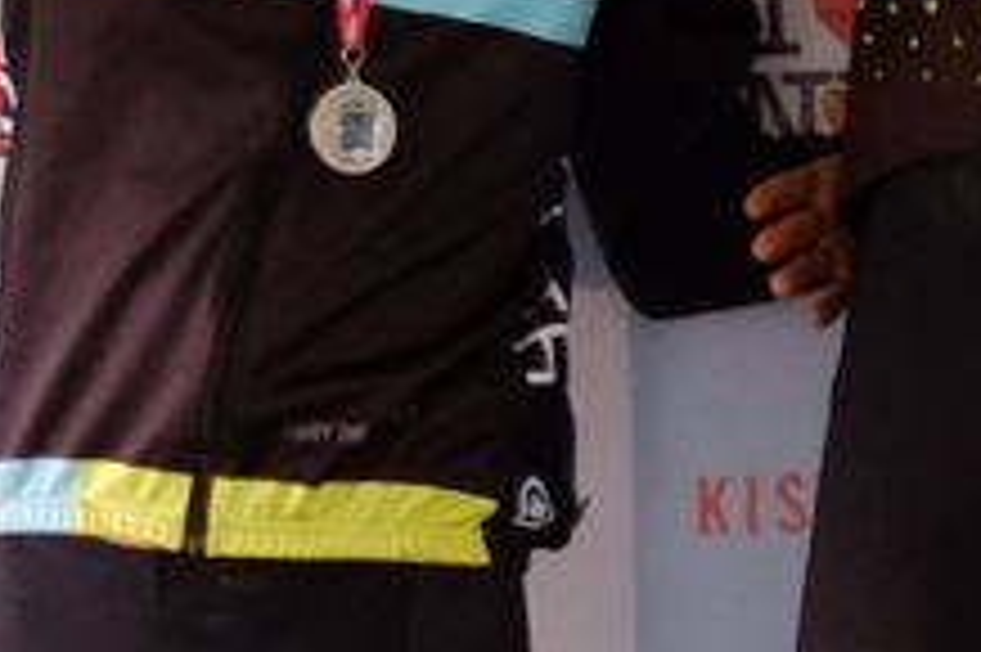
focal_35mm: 193
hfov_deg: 10.5
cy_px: -351
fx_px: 5255
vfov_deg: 7.0
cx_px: 1107
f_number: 1.4
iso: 4000
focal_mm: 23
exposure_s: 1/200
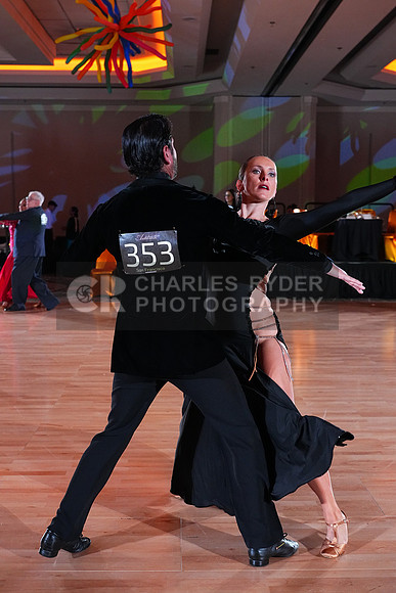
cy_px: 296
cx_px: 198
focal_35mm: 44
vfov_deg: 44.5
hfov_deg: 30.5
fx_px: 726
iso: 5000
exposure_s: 1/400
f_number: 5
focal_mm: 44
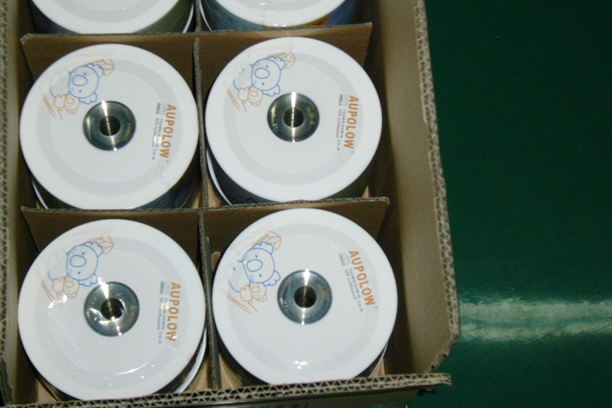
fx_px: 1479
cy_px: 99
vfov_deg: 15.6
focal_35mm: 87
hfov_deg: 23.4
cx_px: 297
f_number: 3.7
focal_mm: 10
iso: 100
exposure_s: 1/60
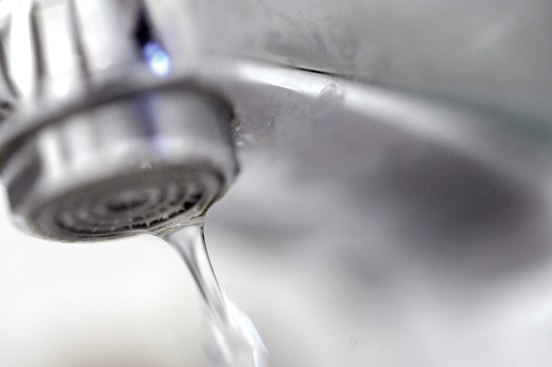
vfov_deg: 13.0
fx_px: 1609
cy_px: 184
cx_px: 276
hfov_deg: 19.5
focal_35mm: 105
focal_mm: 105
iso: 4500
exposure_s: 1/80
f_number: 3.8
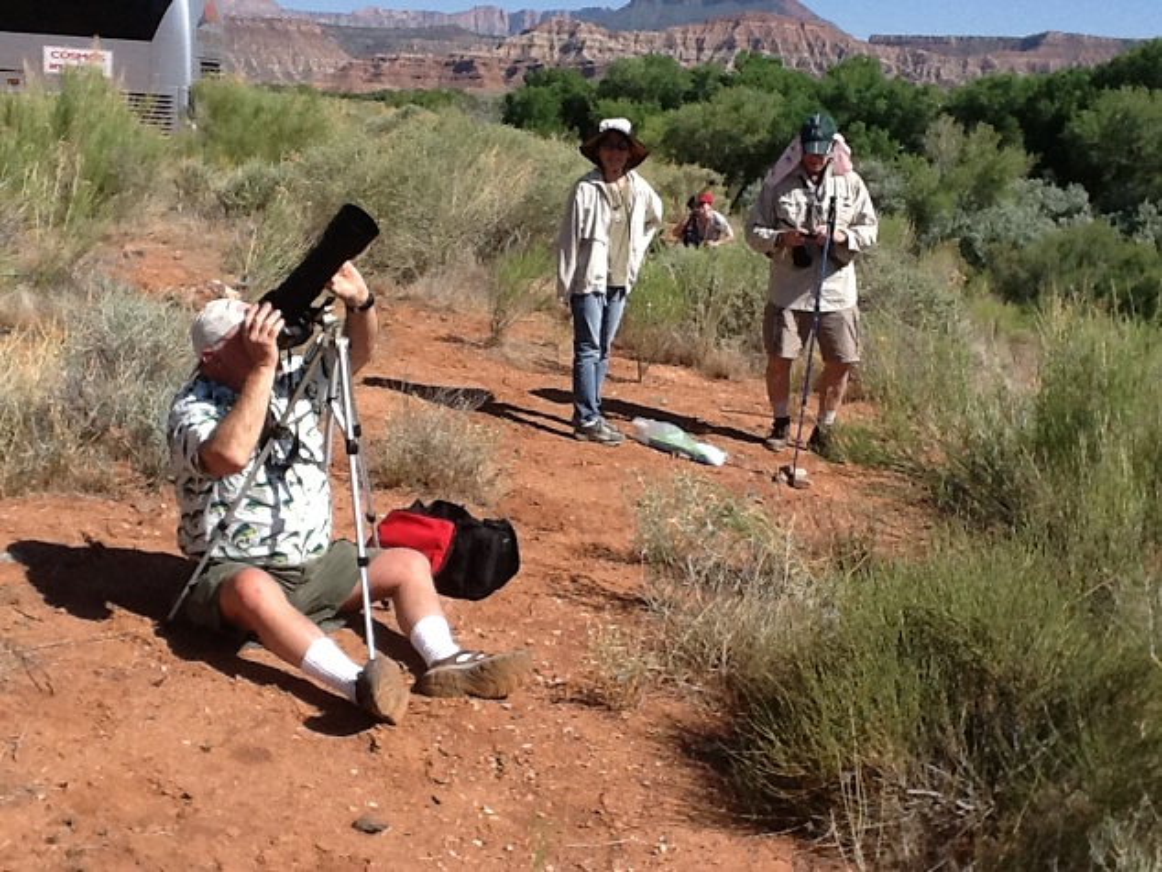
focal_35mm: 32
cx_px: 581
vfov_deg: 44.2
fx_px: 1075
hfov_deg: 56.8
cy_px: 436
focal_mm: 2.03
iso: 80
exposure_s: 1/1912
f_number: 2.4
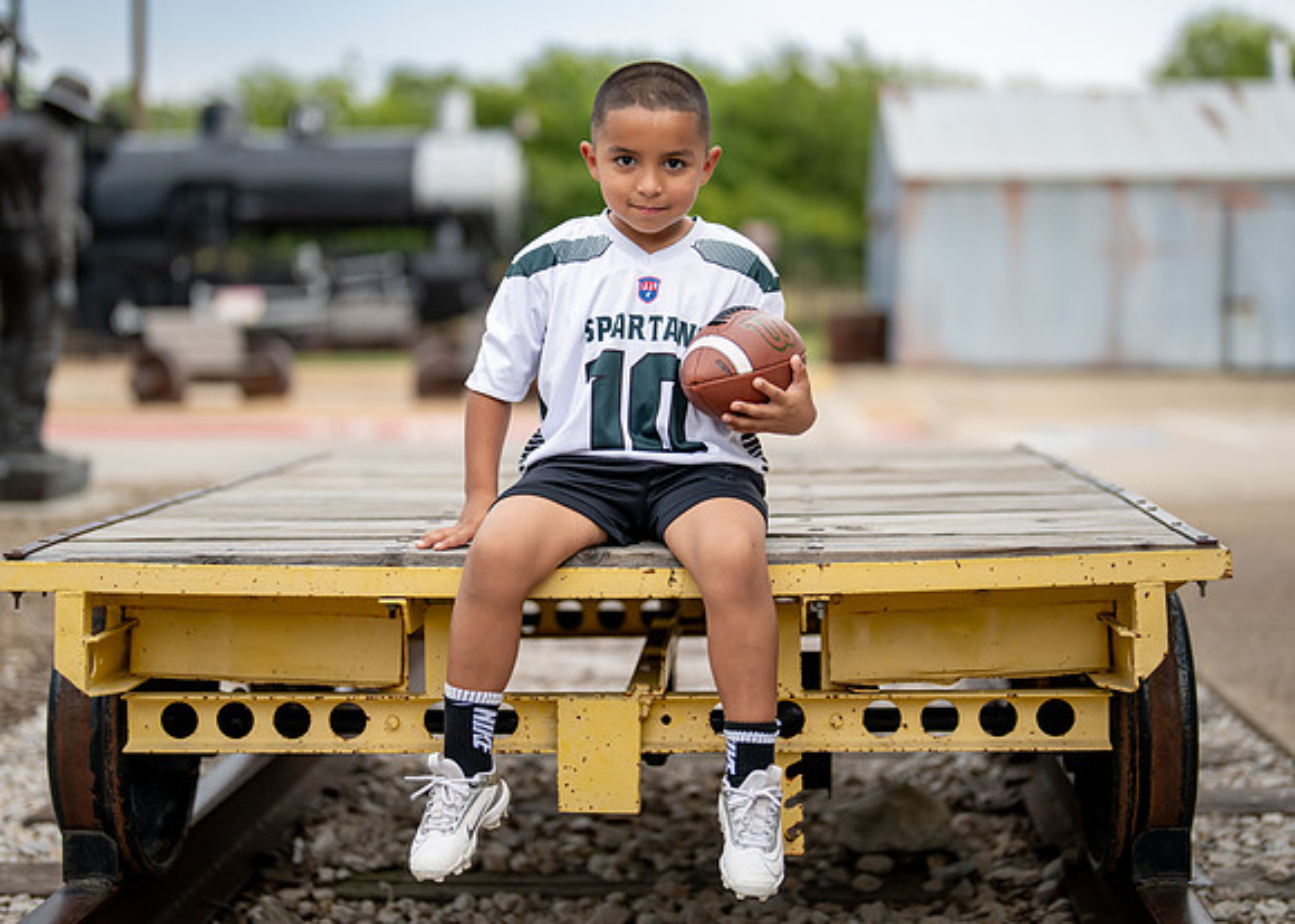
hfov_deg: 31.1
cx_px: 656
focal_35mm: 63
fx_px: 2325
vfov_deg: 22.5
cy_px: 420
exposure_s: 1/1250
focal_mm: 50
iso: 400
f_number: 1.2
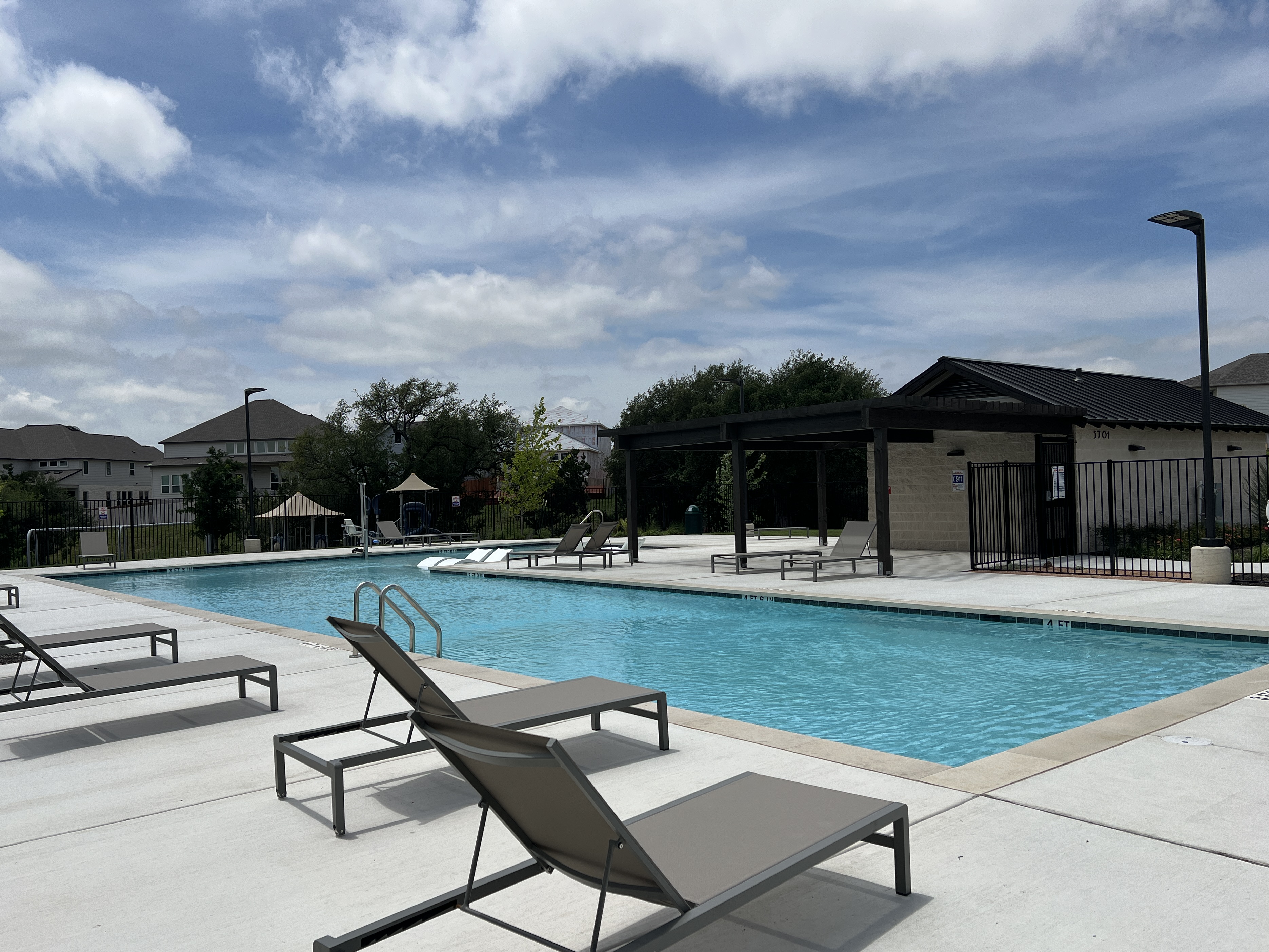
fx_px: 1026
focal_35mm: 28
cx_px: 597
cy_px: 486
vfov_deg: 49.7
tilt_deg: +0.9
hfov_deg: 63.4
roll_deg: +2.3
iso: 50
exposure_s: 1/10309
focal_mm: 5.7
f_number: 1.5
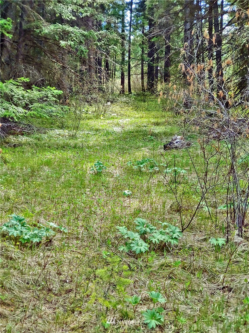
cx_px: 124
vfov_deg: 38.2
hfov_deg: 29.1
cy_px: 166
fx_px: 480
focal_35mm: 50
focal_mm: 5.88
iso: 50
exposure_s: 1/120
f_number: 2.4
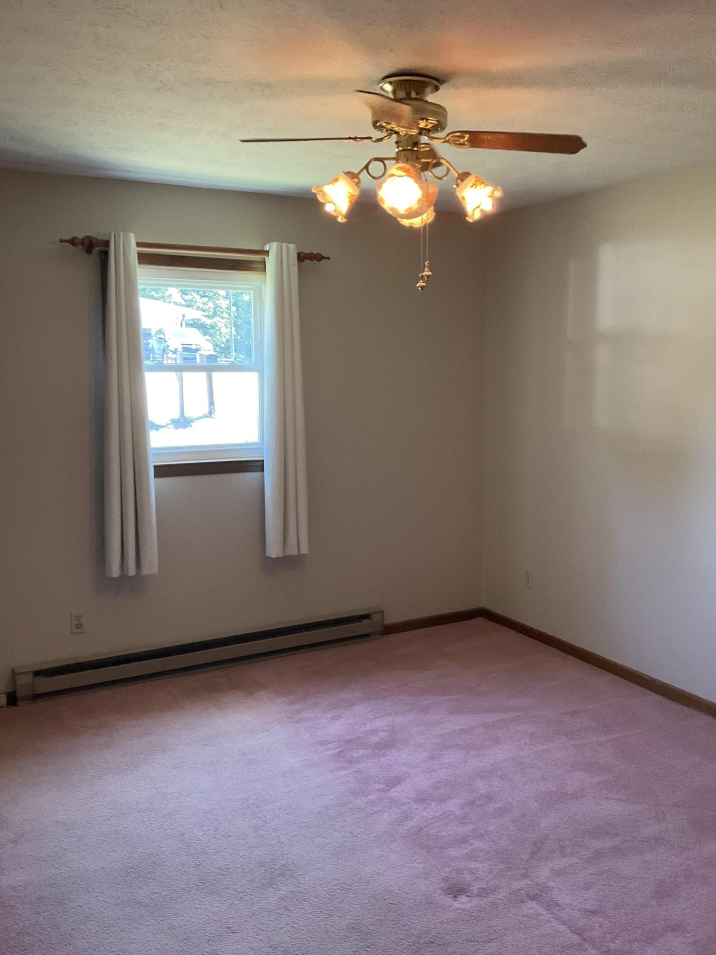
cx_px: 406
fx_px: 910
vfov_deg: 55.3
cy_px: 487
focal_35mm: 33
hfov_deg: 42.9
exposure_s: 1/60
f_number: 1.8
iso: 200
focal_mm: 3
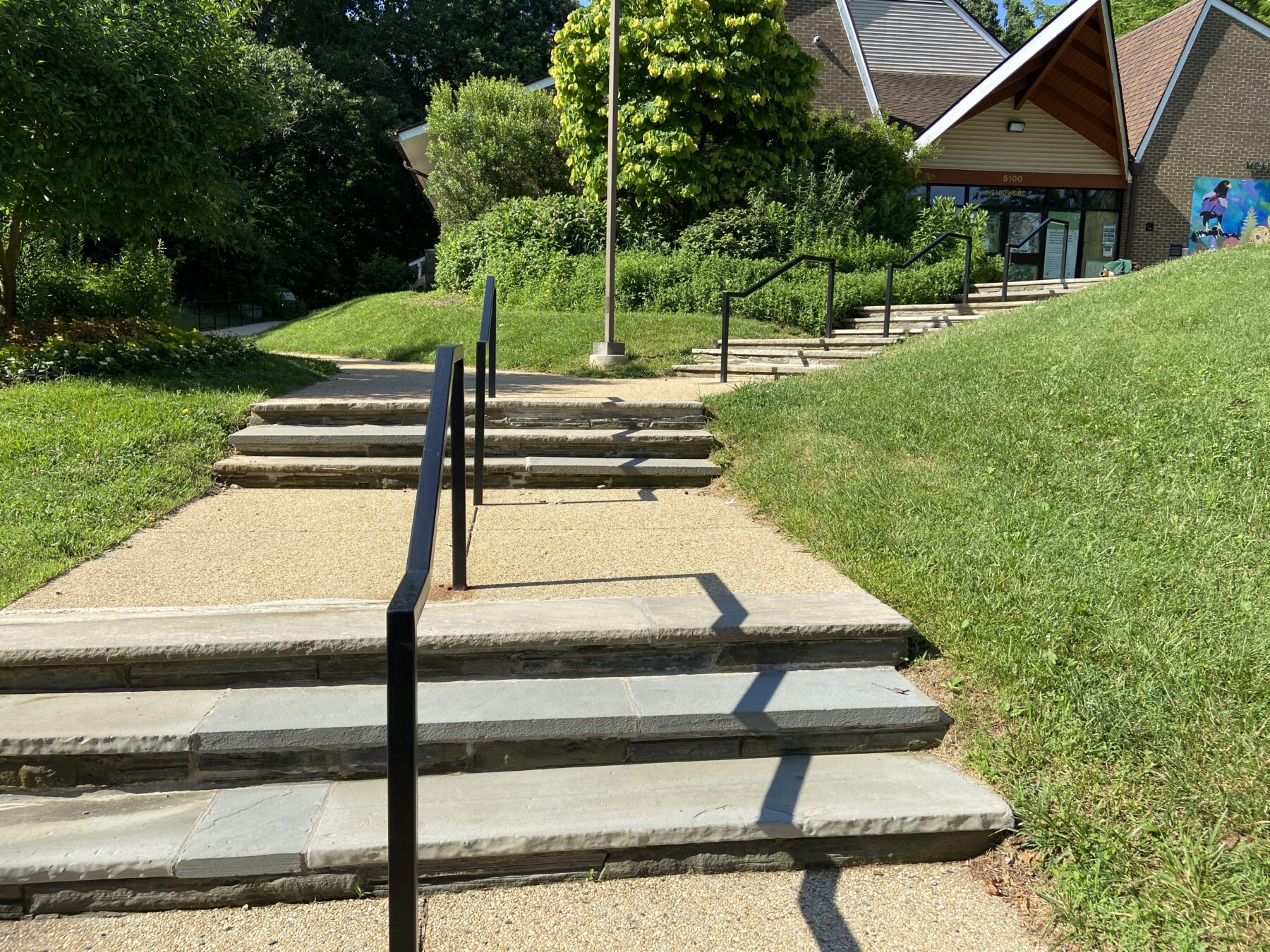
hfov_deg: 67.3
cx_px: 635
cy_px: 476
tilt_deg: -7.1
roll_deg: -0.6
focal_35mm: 26
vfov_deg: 53.1
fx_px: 954
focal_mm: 4.25
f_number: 1.8
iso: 32
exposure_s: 1/1838
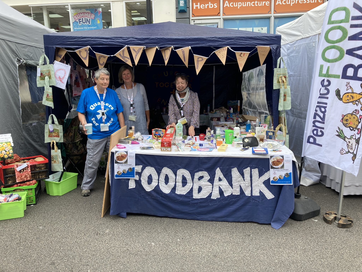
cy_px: 136
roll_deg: +0.7
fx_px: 293
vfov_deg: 49.7
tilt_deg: -10.3
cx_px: 181
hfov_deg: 63.4
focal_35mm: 28
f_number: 1.8
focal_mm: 3.99
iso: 20
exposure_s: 1/348
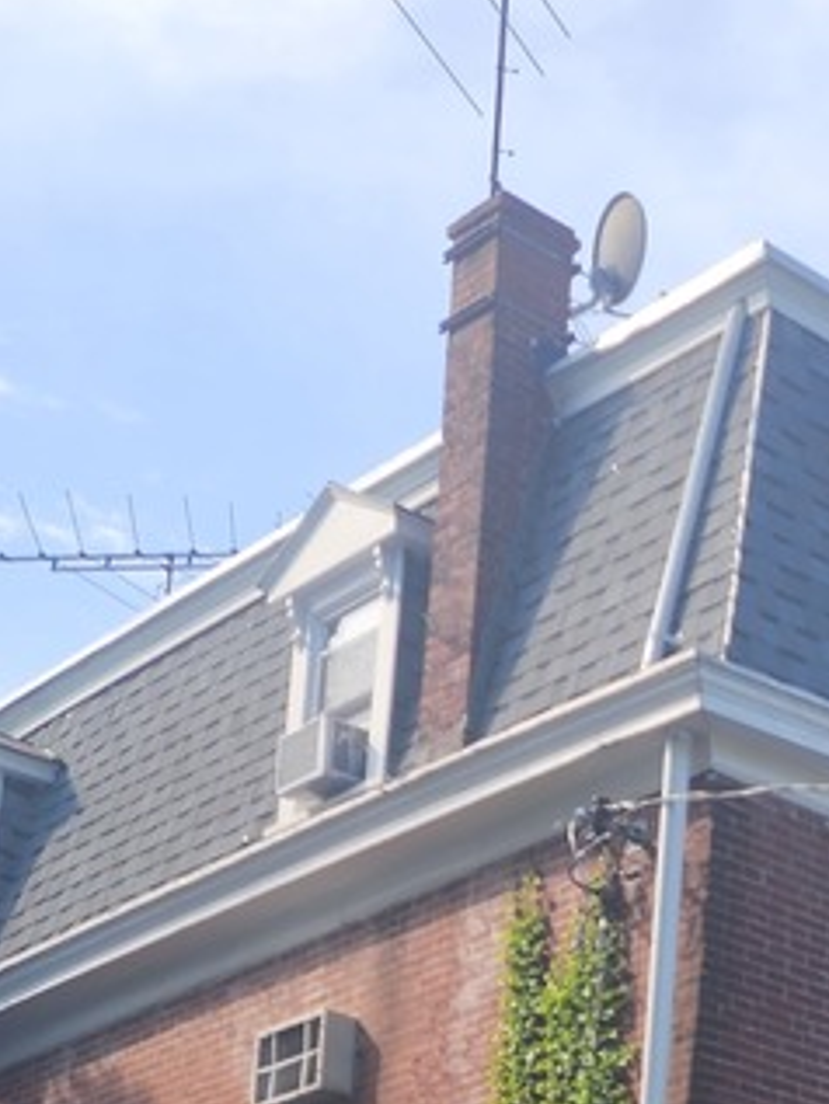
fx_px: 2776
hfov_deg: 14.6
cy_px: 1560
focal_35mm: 87
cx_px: 1560
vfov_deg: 20.0
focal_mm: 6.4
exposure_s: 1/374
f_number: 1.8
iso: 12
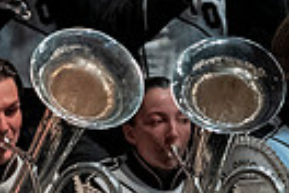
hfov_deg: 1.6
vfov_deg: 1.0
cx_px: 245
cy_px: 366
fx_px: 10588
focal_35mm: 1319
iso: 3200
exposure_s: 1/500
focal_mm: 200
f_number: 4
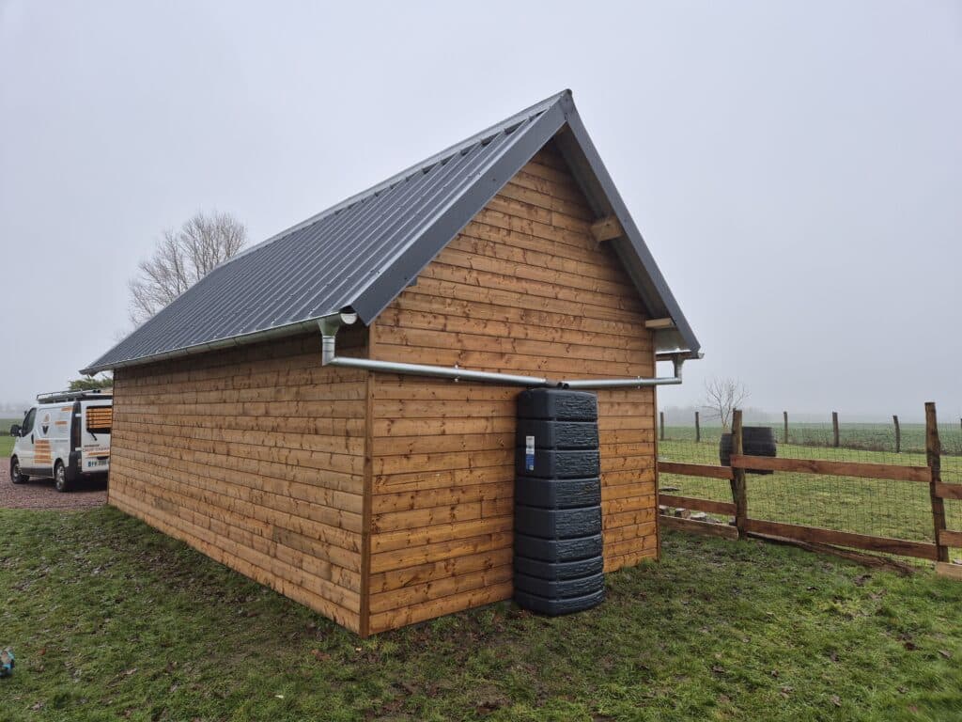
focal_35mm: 23
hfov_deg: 73.9
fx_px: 639
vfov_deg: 58.9
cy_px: 361
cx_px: 481
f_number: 1.8
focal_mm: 5.4
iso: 40
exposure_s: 1/180
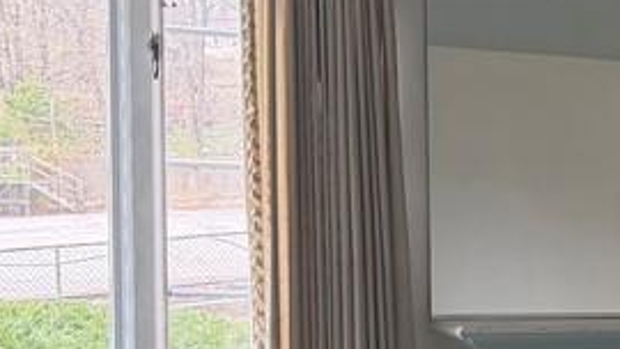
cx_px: 896
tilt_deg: -4.8
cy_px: 358
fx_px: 1628
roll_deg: -0.6
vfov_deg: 12.1
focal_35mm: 99
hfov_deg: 19.2
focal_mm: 6.76
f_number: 1.78
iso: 200
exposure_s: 1/121
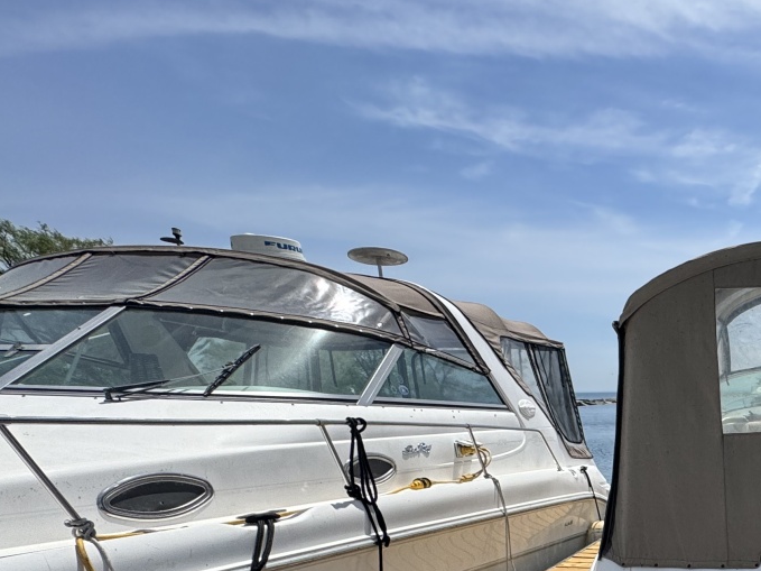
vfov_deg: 38.4
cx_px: 856
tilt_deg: -13.1
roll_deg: +0.8
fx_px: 725
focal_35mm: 33
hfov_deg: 42.2
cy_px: 564
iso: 40
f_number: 2.2
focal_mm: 2.22
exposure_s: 1/2985
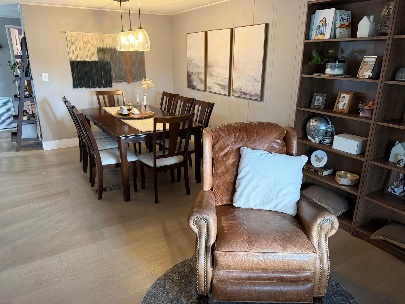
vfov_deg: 54.9
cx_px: 205
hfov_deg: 69.4
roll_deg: +0.0
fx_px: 293
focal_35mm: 25
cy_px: 153
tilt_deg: -17.9
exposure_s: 1/60
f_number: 1.78
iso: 500
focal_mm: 6.76
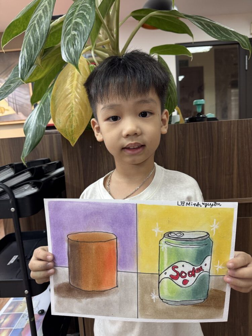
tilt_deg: -6.3
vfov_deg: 71.6
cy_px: 168
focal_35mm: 24
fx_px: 233
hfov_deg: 56.8
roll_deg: +2.9
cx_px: 126
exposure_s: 1/121
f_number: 1.78
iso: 200
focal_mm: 6.76
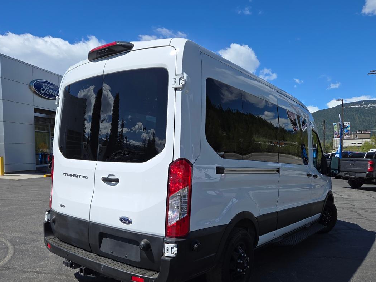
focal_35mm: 28
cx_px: 186
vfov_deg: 49.6
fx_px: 304
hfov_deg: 63.4
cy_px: 159
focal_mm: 5.4
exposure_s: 1/2483
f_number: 1.8
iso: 25
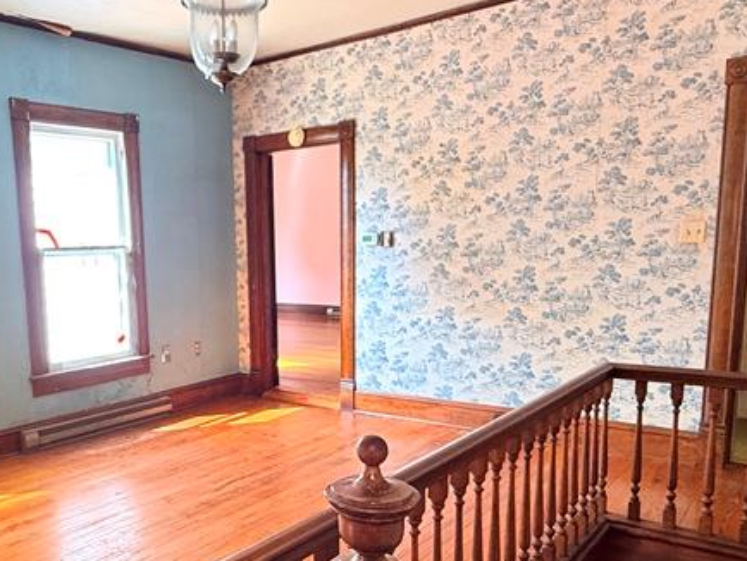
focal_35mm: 33
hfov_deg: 53.8
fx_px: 713
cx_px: 225
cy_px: 353
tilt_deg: -9.3
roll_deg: +2.0
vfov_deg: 42.6
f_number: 2.2
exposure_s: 1/60
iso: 640
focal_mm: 2.22
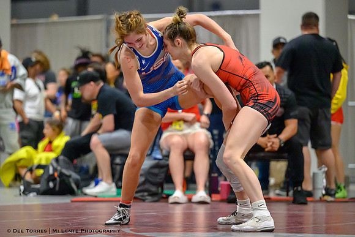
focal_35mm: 157
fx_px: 1544
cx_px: 177
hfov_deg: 13.1
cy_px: 117
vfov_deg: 8.8
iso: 14400
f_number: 2.8
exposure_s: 1/800
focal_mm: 135
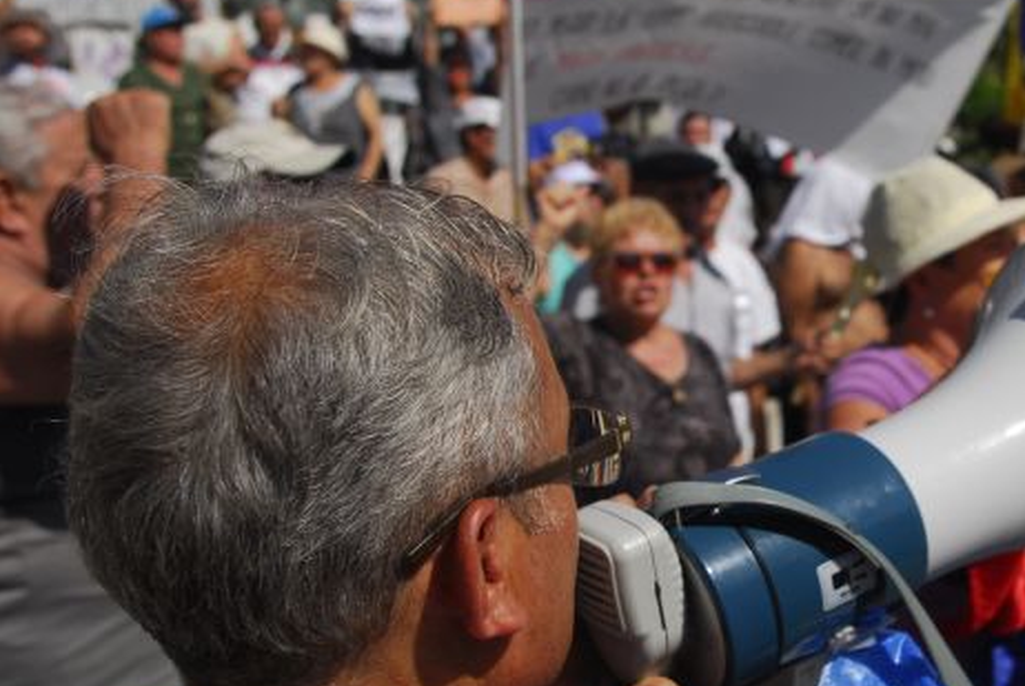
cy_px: 384
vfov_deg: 26.0
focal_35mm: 52
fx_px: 1482
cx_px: 814
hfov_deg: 36.9
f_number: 4
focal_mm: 20
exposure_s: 1/1600
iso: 100
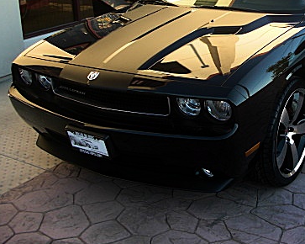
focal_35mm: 62
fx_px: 559
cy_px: 53
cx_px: 261
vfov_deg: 24.2
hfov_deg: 29.5
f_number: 2.8
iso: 50
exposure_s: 1/125
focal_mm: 6.3
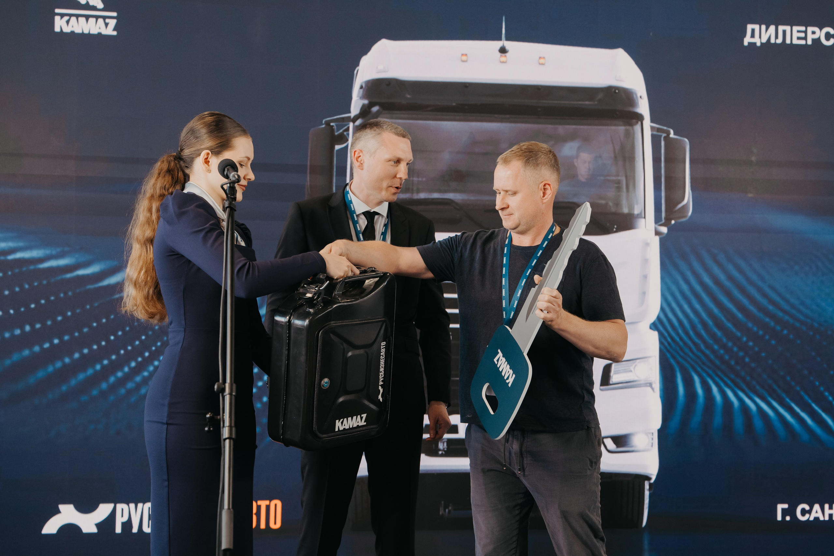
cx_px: 417
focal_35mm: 56
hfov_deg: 35.6
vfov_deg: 24.2
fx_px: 1297
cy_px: 278
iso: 500
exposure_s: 1/125
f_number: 4.5
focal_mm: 56
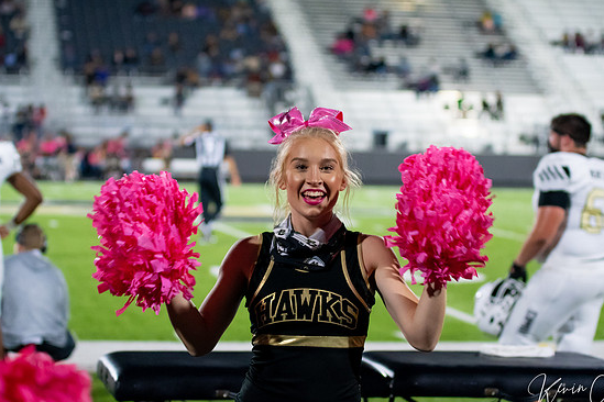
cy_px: 202
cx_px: 312
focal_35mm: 111
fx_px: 1862
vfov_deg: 12.3
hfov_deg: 18.4
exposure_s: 1/500
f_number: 2.8
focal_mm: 70
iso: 3200
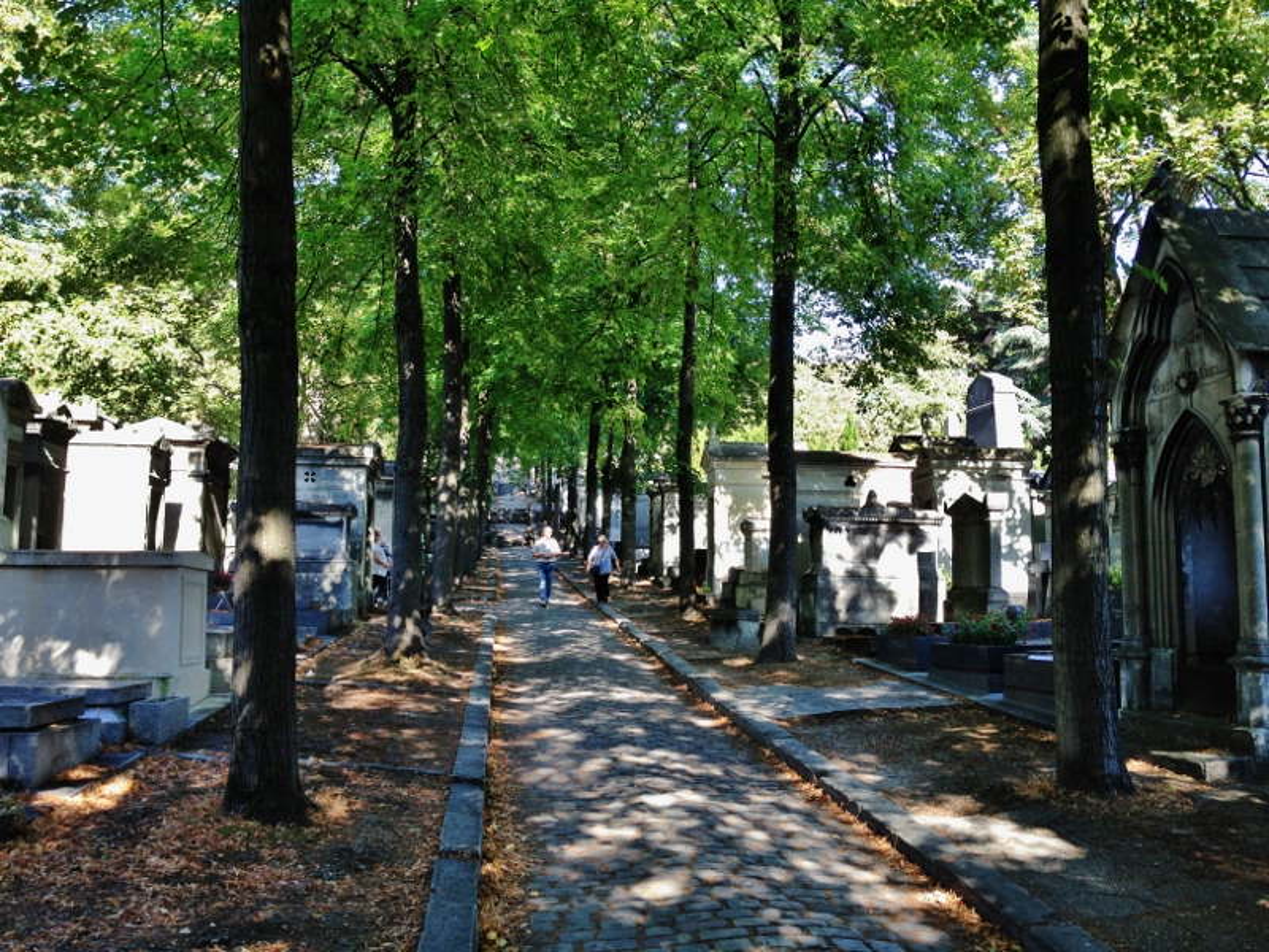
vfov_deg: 42.9
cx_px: 634
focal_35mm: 33
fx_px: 1210
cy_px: 476
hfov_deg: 55.4
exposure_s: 1/120
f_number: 2.4
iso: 50
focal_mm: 4.13
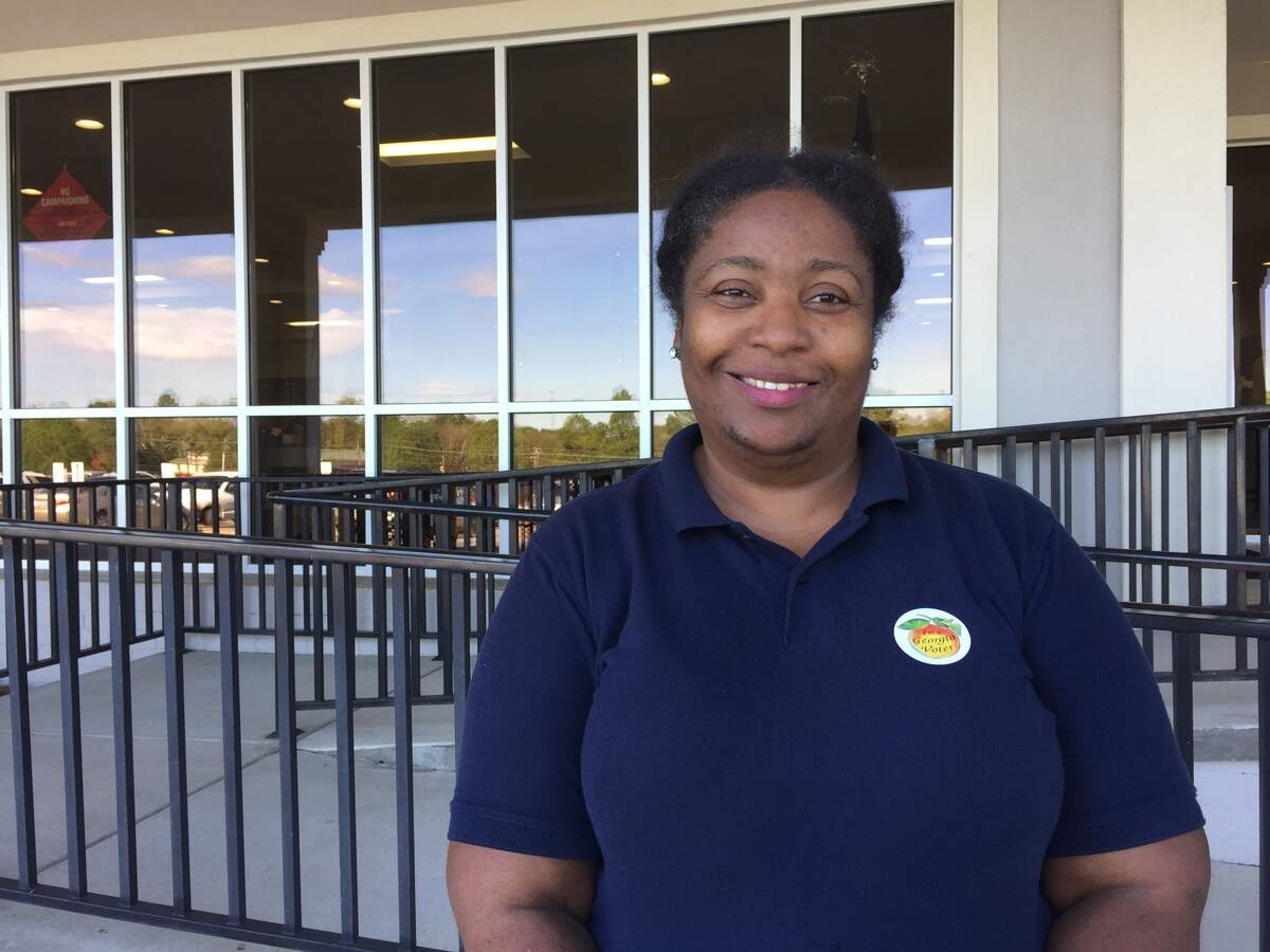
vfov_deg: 48.2
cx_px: 635
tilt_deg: -1.3
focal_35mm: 29
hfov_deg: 61.7
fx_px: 1064
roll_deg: -0.6
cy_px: 476
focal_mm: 4.15
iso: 32
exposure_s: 1/120
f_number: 2.2
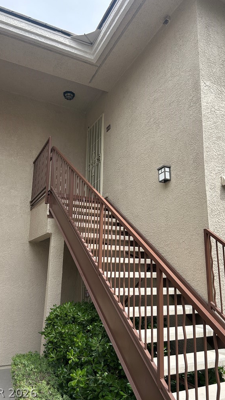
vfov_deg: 66.1
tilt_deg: +13.7
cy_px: 197
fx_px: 307
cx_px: 133
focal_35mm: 29
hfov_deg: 40.1
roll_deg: +1.8
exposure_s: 1/2299
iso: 50
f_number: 1.5
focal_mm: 5.7
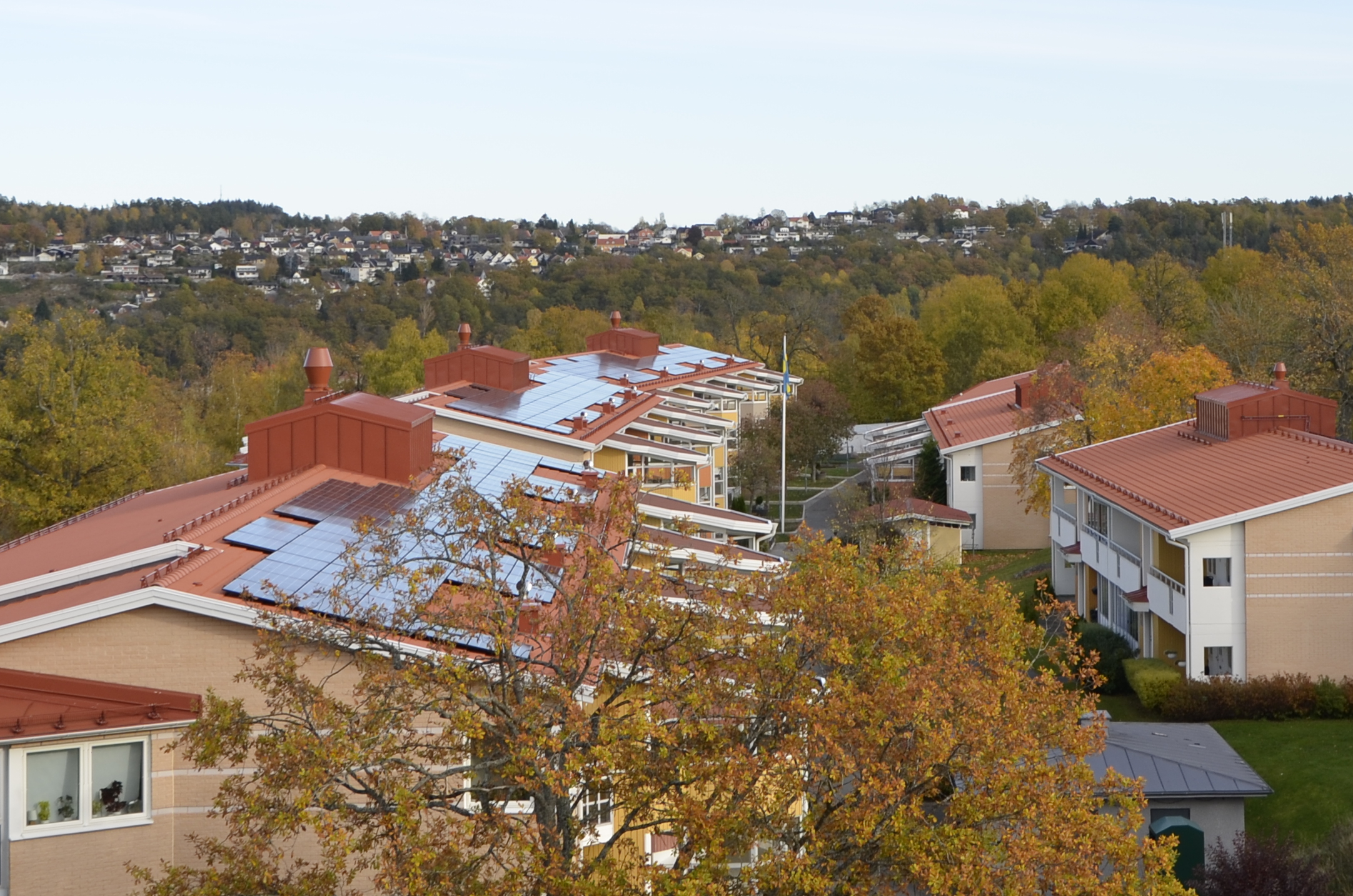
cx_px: 912
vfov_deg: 16.4
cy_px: 149
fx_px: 3075
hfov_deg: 24.7
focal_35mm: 82
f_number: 4.5
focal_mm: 24
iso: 100
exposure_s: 1/250
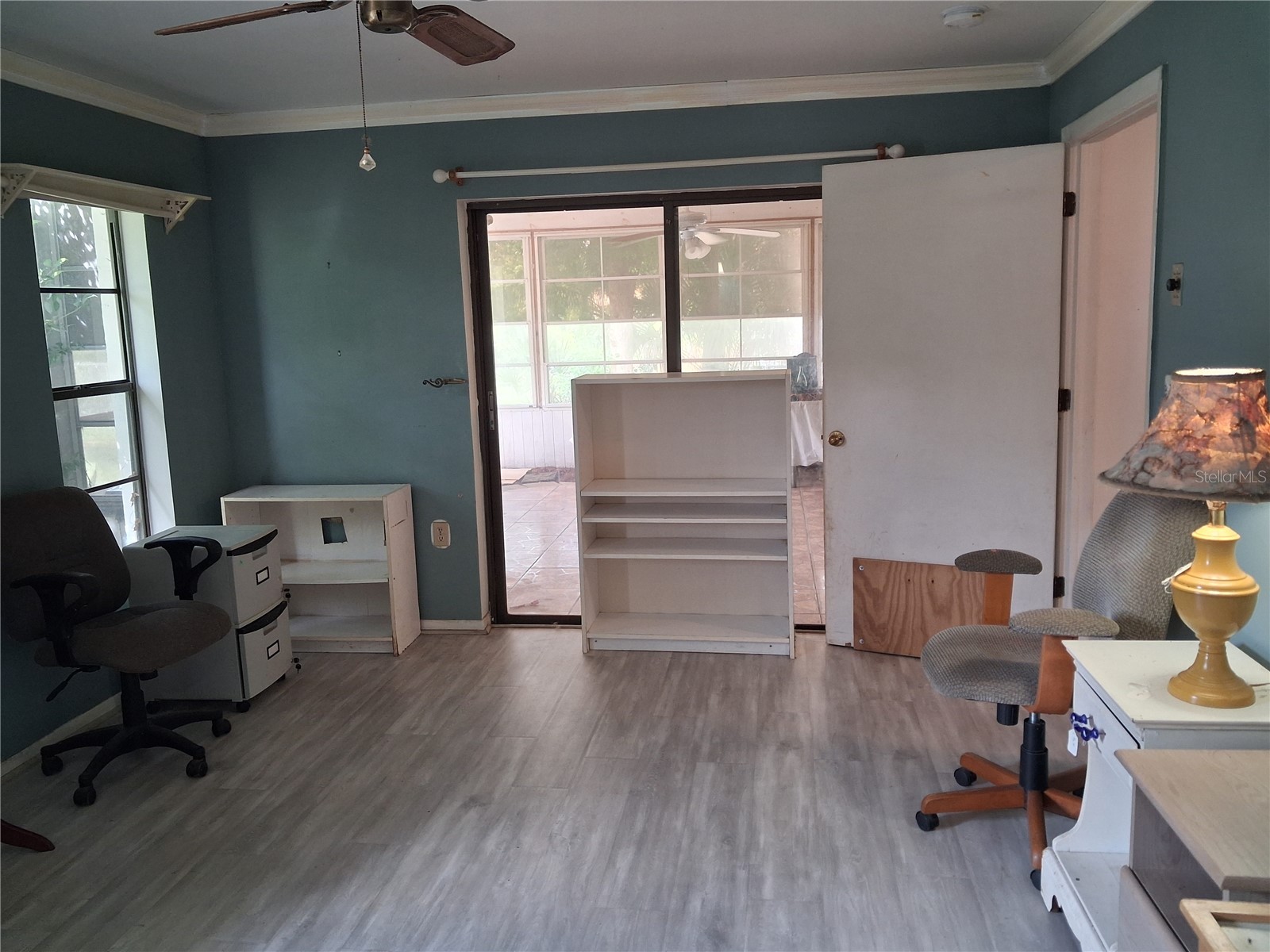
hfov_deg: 65.3
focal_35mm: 27
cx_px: 635
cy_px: 476
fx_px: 991
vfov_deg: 51.4
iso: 250
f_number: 1.8
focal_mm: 4
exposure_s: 1/50
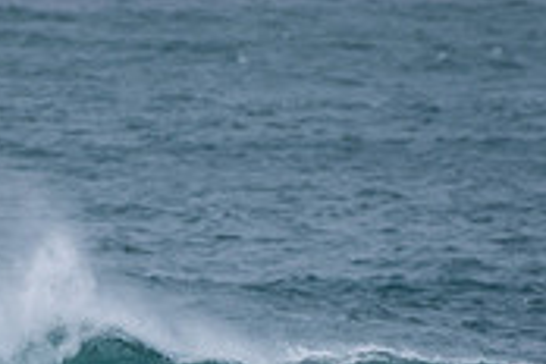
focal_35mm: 1799
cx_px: 56
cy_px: 598
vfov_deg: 0.8
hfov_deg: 1.1
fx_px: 27283
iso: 140
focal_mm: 500
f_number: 5.6
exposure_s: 1/1000
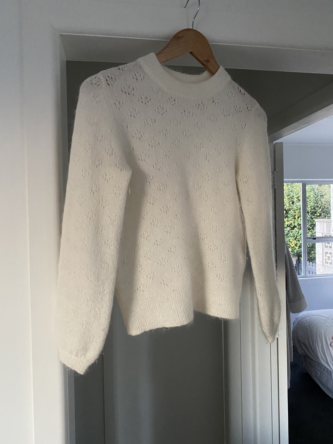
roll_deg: +0.4
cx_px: 166
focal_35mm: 26
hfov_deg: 53.1
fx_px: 333
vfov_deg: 67.3
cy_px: 222
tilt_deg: +0.4
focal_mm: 4.25
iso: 400
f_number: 1.8
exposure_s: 1/33
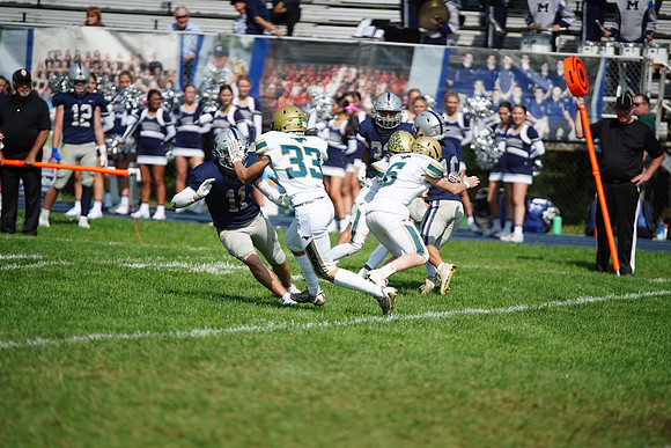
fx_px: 5593
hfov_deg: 6.9
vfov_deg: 4.6
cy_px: 224
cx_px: 336
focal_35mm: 300
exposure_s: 1/6400
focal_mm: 300
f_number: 2.8
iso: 400
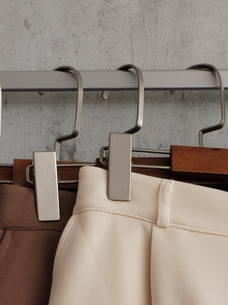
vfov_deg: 17.6
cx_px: 134
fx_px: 922
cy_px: 396
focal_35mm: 105
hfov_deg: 14.1
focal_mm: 4.75
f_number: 1.8
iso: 124
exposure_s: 1/120
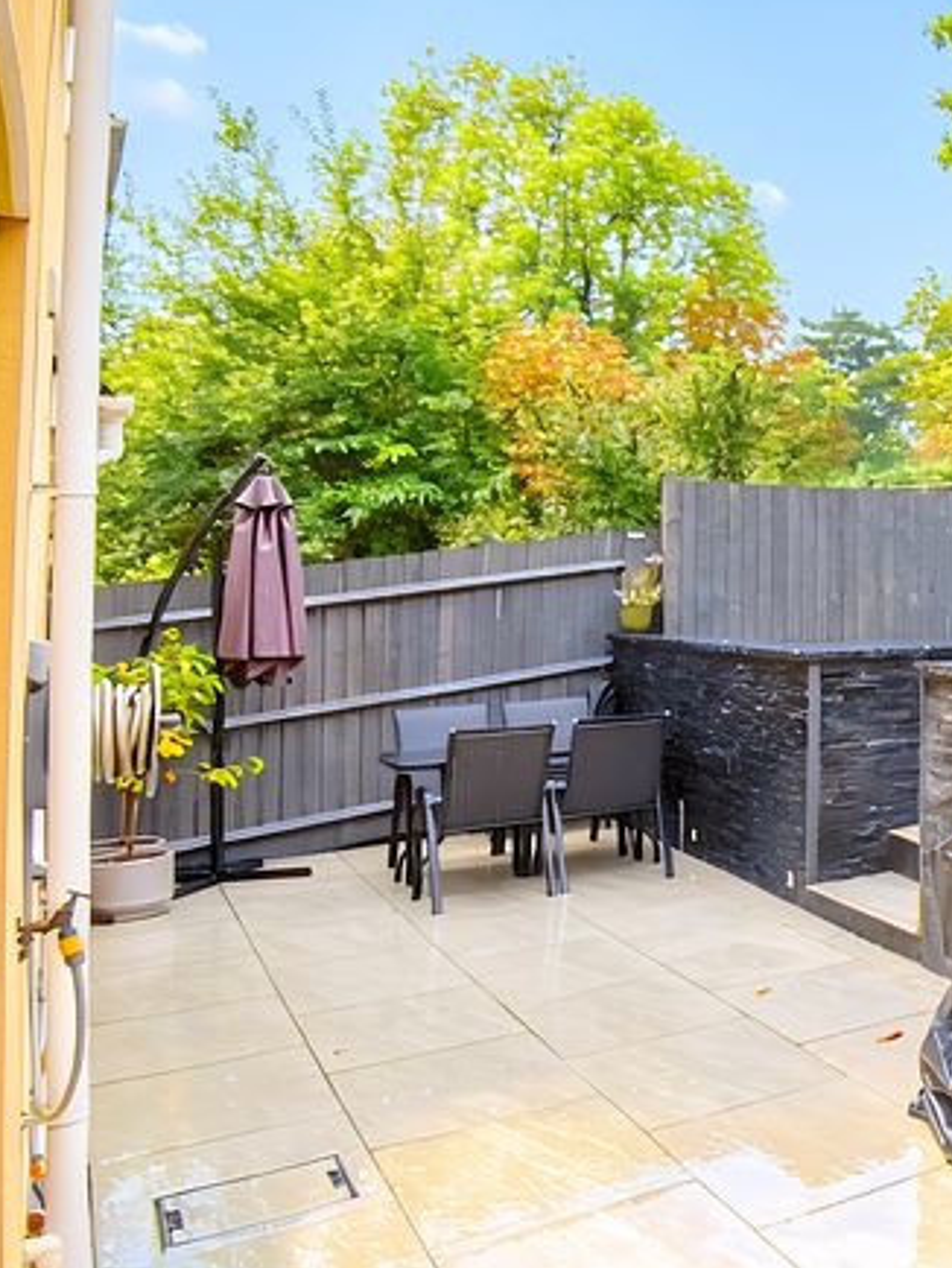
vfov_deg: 53.7
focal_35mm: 34
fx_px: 1246
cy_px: 539
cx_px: 1454
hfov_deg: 27.5
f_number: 4.5
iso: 640
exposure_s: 1/250
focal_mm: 10
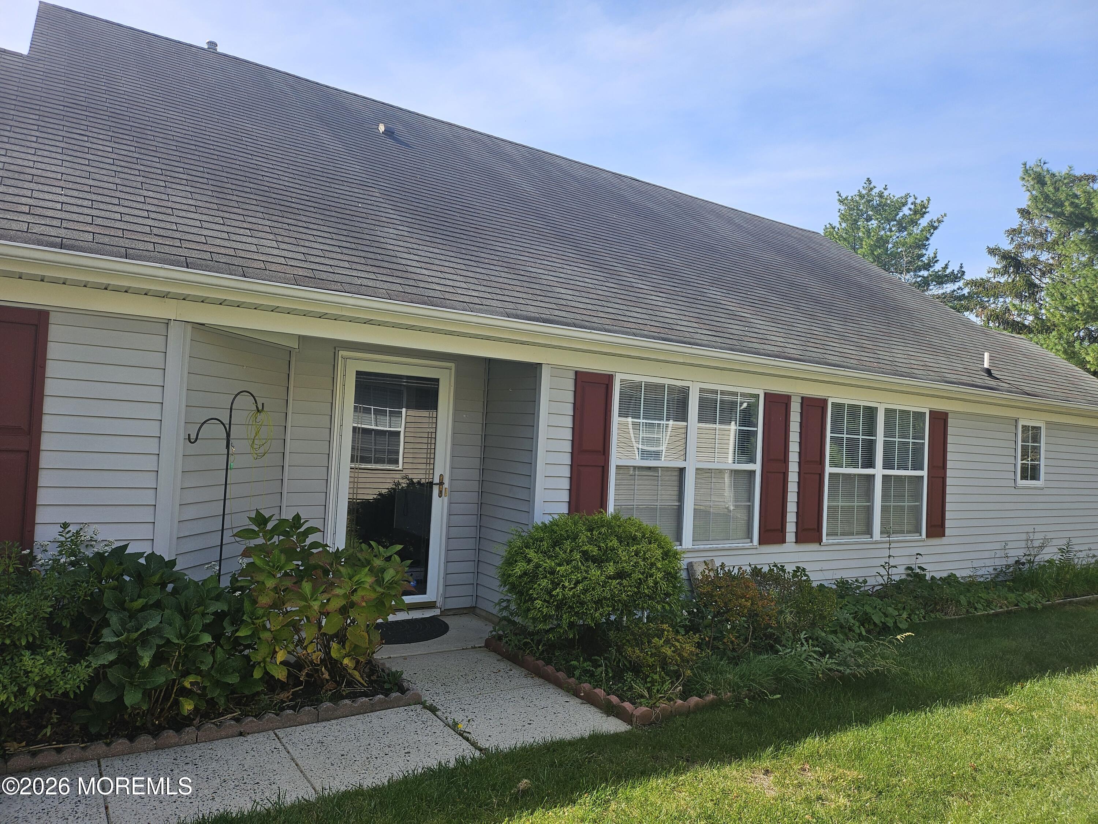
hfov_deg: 71.6
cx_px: 549
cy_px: 412
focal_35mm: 24
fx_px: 761
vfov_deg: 56.8
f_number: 1.8
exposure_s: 1/1751
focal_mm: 5
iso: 50
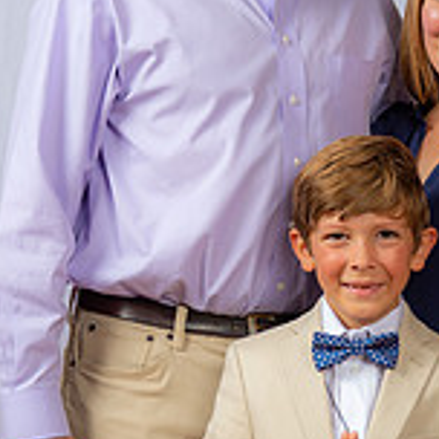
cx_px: 334
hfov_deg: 11.9
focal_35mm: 146
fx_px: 2095
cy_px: 182
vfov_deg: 12.0
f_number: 6.3
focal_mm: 58
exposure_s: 1/160
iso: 250
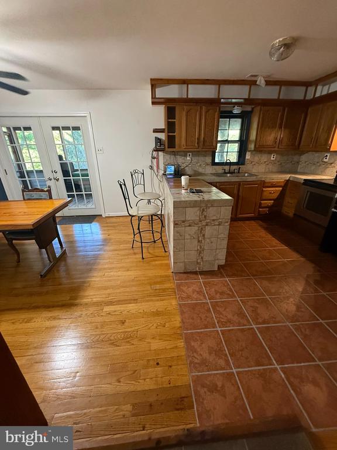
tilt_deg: -22.7
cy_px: 225
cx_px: 168
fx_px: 182
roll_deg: +0.2
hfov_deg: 85.7
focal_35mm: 14
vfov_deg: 102.1
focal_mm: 2.22
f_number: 2.2
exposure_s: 1/60
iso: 640
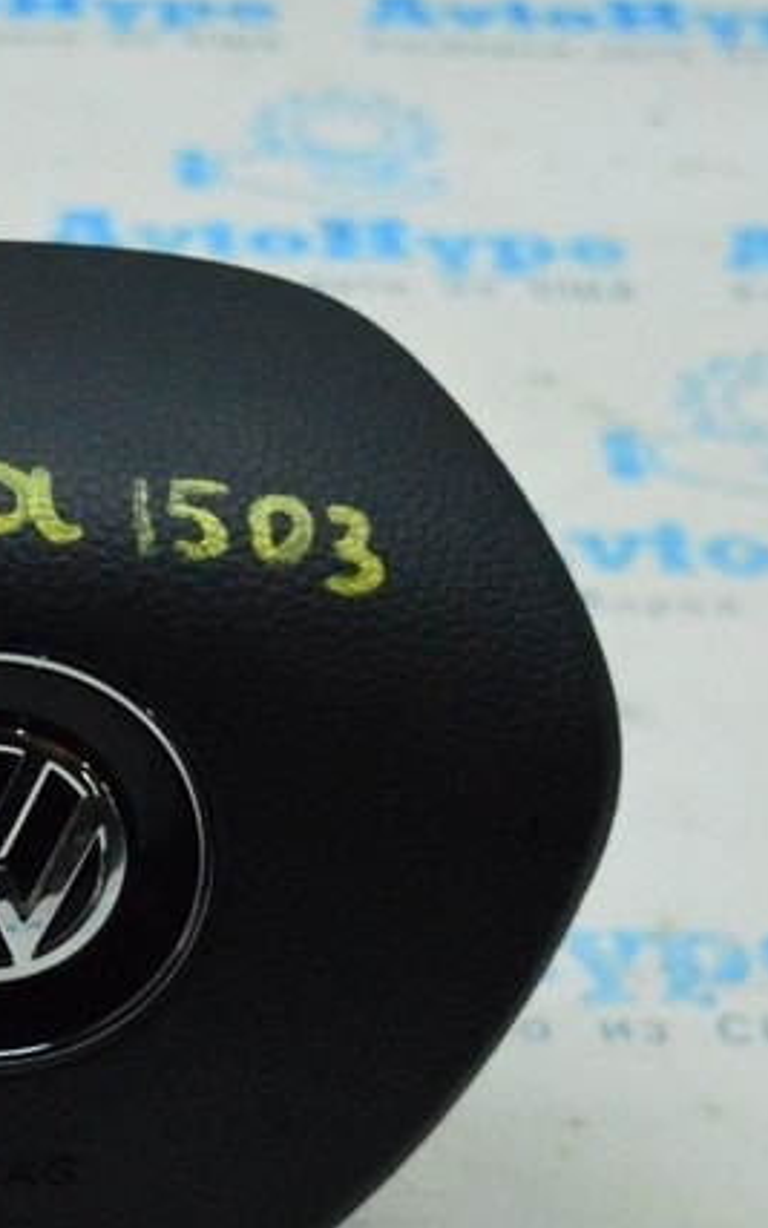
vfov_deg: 19.6
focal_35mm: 106
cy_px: 784
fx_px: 3556
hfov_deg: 12.2
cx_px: 9
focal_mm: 29
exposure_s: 1/1000
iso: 6400
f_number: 4.2
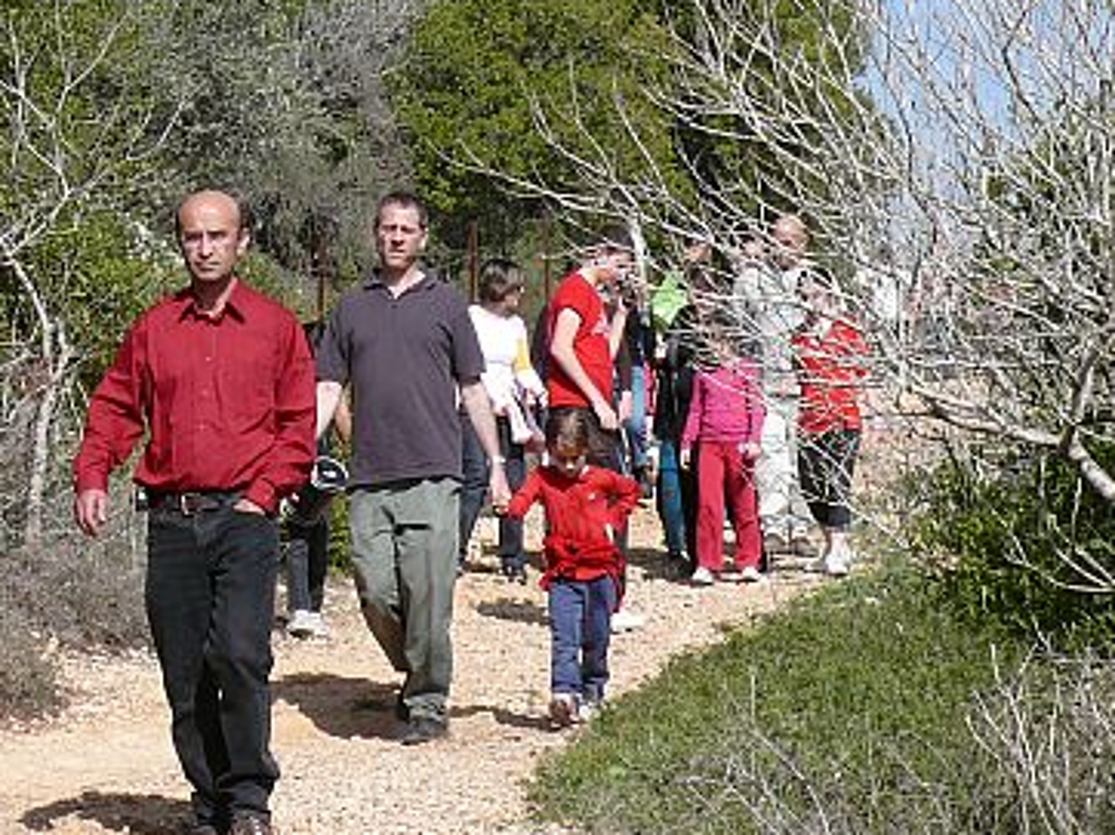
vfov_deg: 9.4
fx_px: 5086
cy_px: 419
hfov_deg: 12.5
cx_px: 576
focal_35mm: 158
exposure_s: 1/500
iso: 100
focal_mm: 14.6
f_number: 6.3
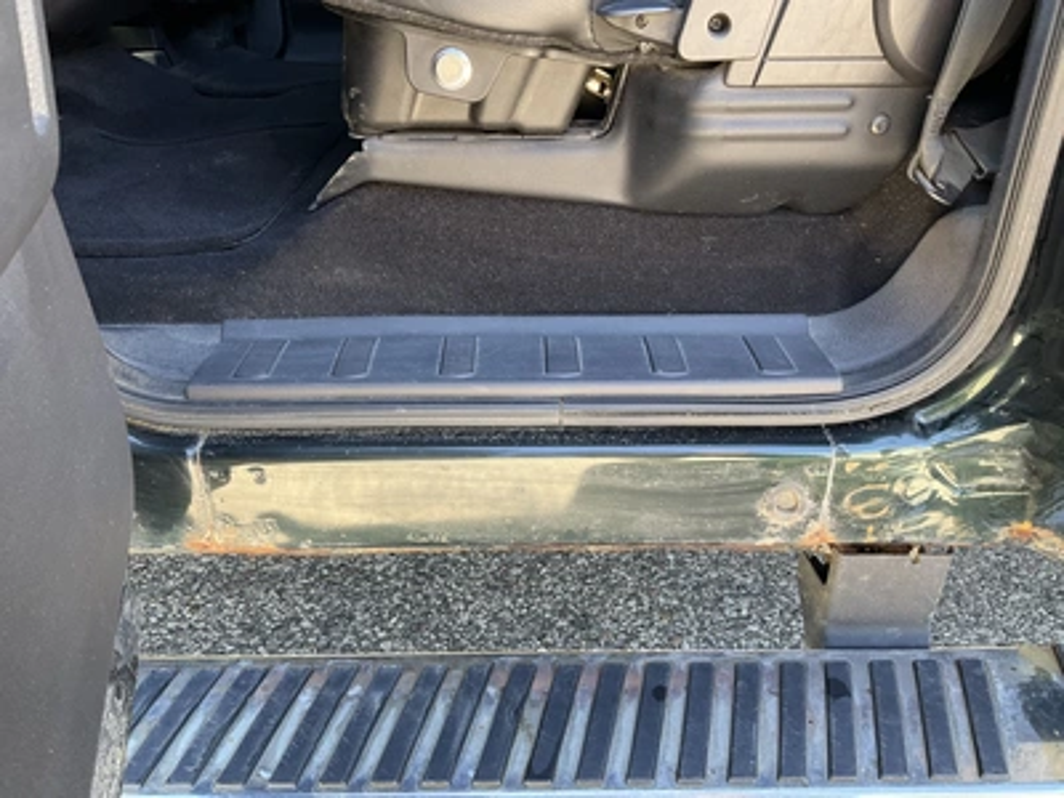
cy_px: 399
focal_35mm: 29
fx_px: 891
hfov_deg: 61.7
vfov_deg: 48.2
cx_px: 532
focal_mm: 3
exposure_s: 1/86
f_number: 1.8
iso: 64
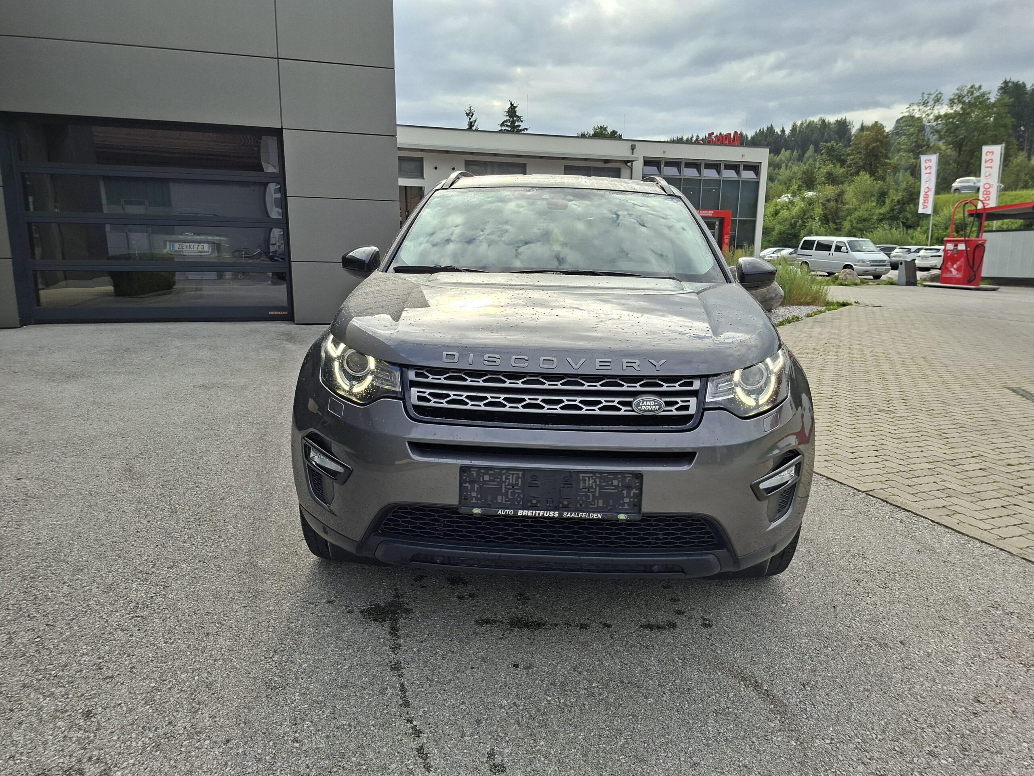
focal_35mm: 23
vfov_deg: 58.9
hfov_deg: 73.9
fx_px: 687
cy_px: 388
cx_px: 517
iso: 50
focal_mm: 5.54
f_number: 1.8
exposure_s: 1/1027
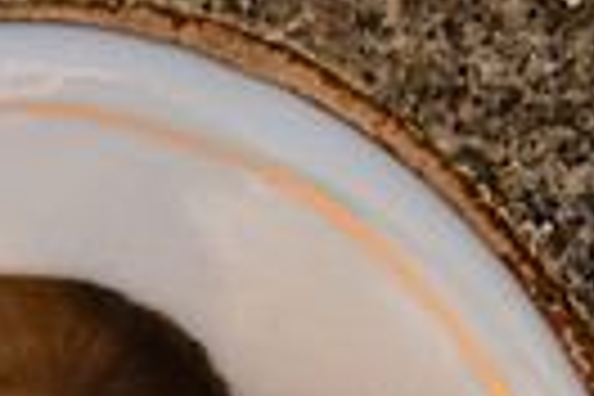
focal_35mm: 1152
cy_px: 821
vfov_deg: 1.2
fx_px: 19007
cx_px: 108
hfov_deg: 1.8
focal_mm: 175
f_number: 9
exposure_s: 1/125
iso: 100
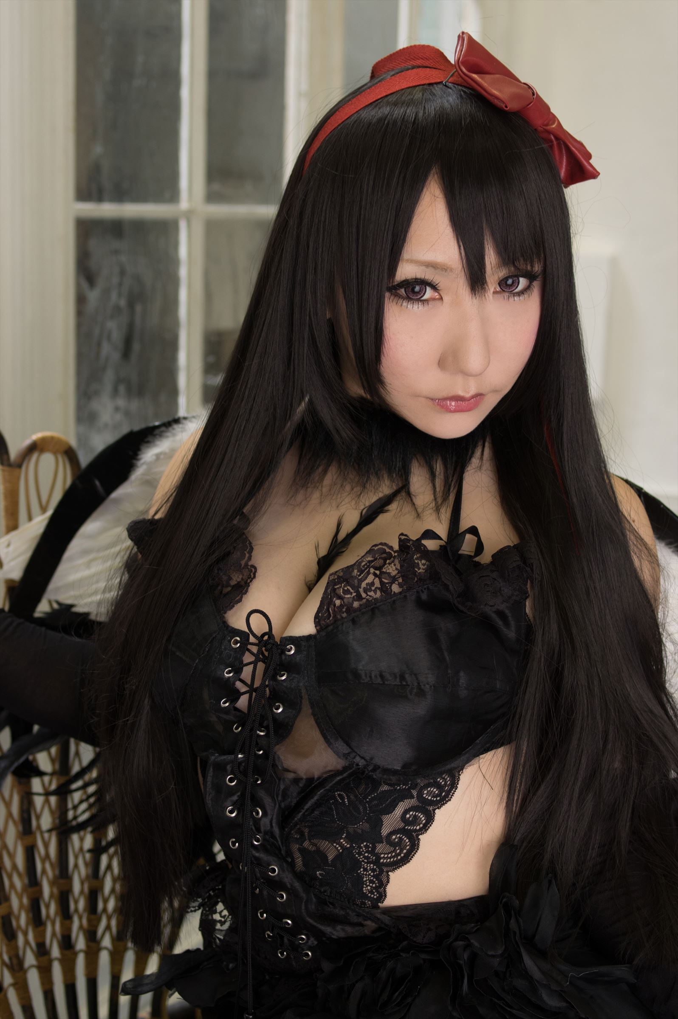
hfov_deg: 29.2
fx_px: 1302
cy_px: 510
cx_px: 339
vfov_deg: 42.8
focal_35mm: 46
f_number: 3.5
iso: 400
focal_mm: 31
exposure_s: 1/60
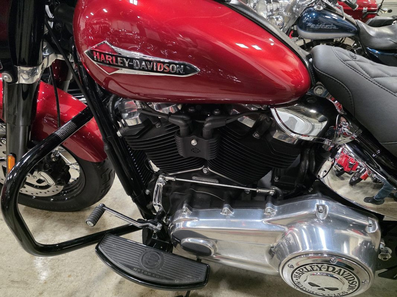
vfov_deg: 58.9
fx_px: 264
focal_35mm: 23
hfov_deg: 73.9
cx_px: 198
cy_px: 148
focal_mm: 6.3
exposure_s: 1/120
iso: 2000
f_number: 1.7
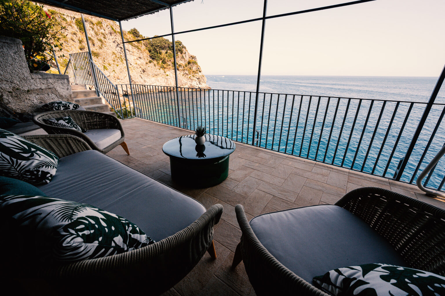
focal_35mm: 14
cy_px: 148
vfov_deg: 81.1
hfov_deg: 104.3
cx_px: 222
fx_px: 173
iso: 800
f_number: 8
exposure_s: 1/800
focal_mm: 14
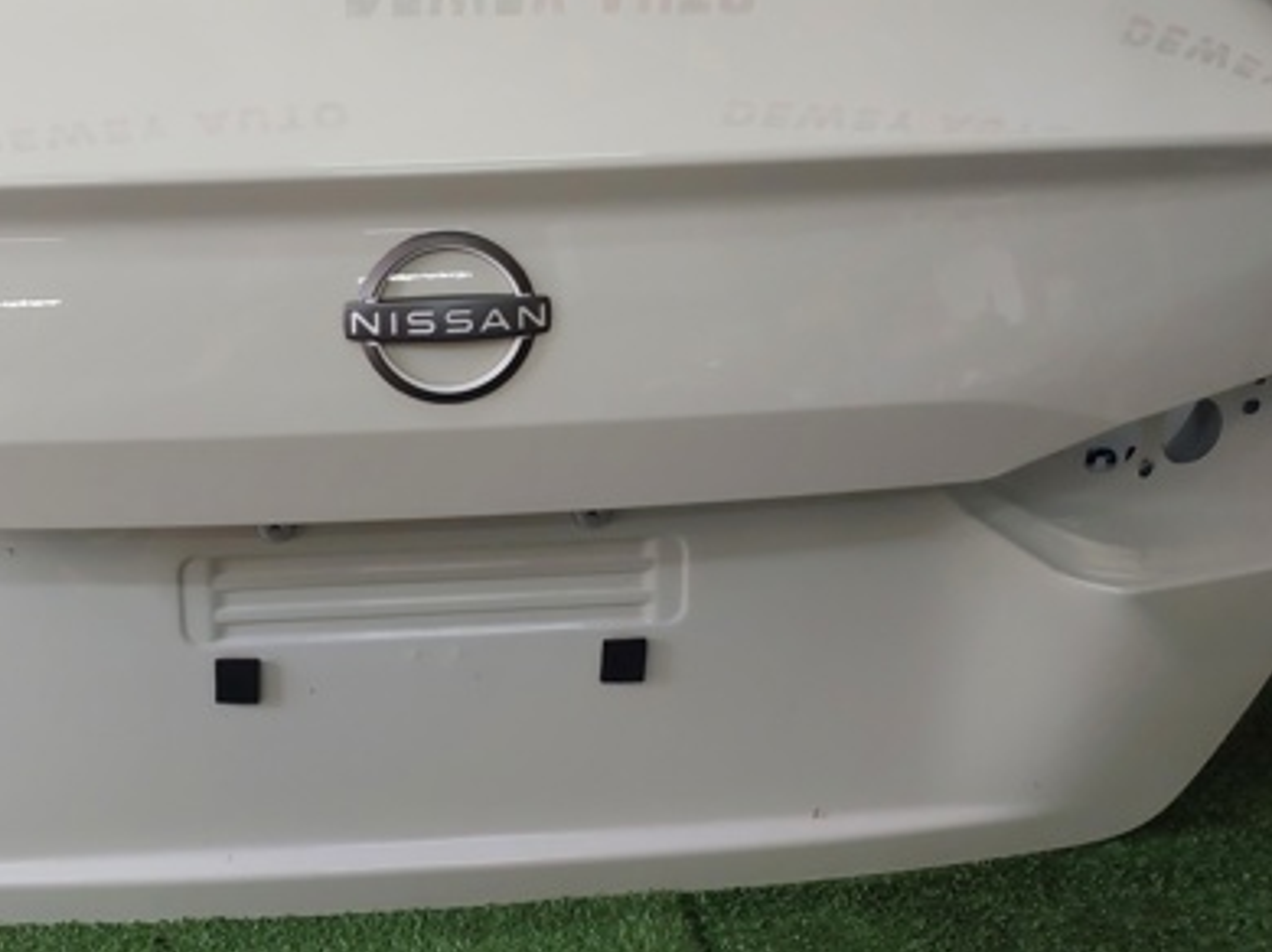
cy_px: 463
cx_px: 359
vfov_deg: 31.5
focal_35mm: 46
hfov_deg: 40.4
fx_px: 1689
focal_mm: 5.32
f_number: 1.8
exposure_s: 1/100
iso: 125
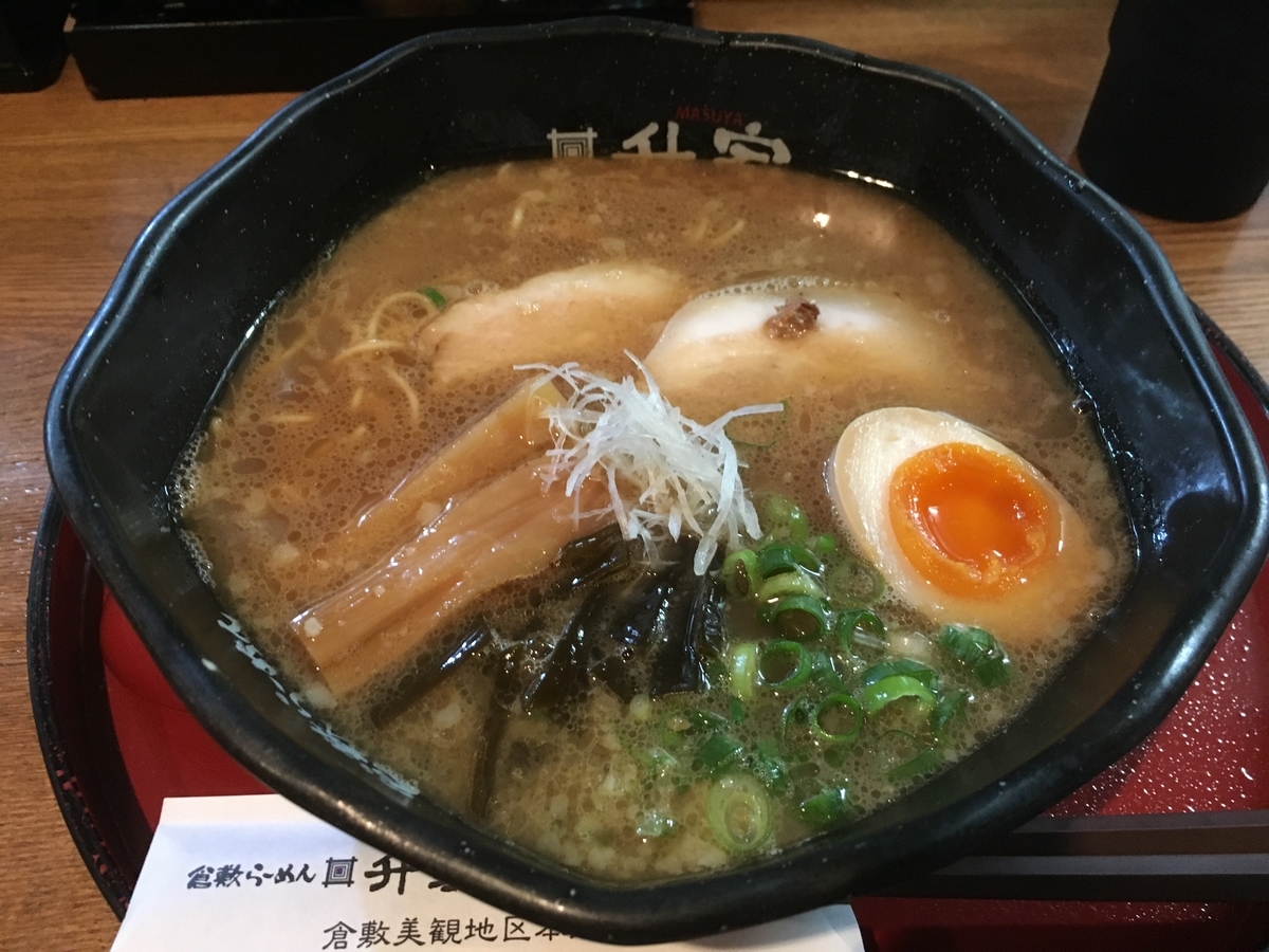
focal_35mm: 29
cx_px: 634
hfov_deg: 61.7
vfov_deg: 48.2
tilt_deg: -51.7
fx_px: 1063
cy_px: 476
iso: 200
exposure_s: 1/15
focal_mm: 4.15
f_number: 2.2
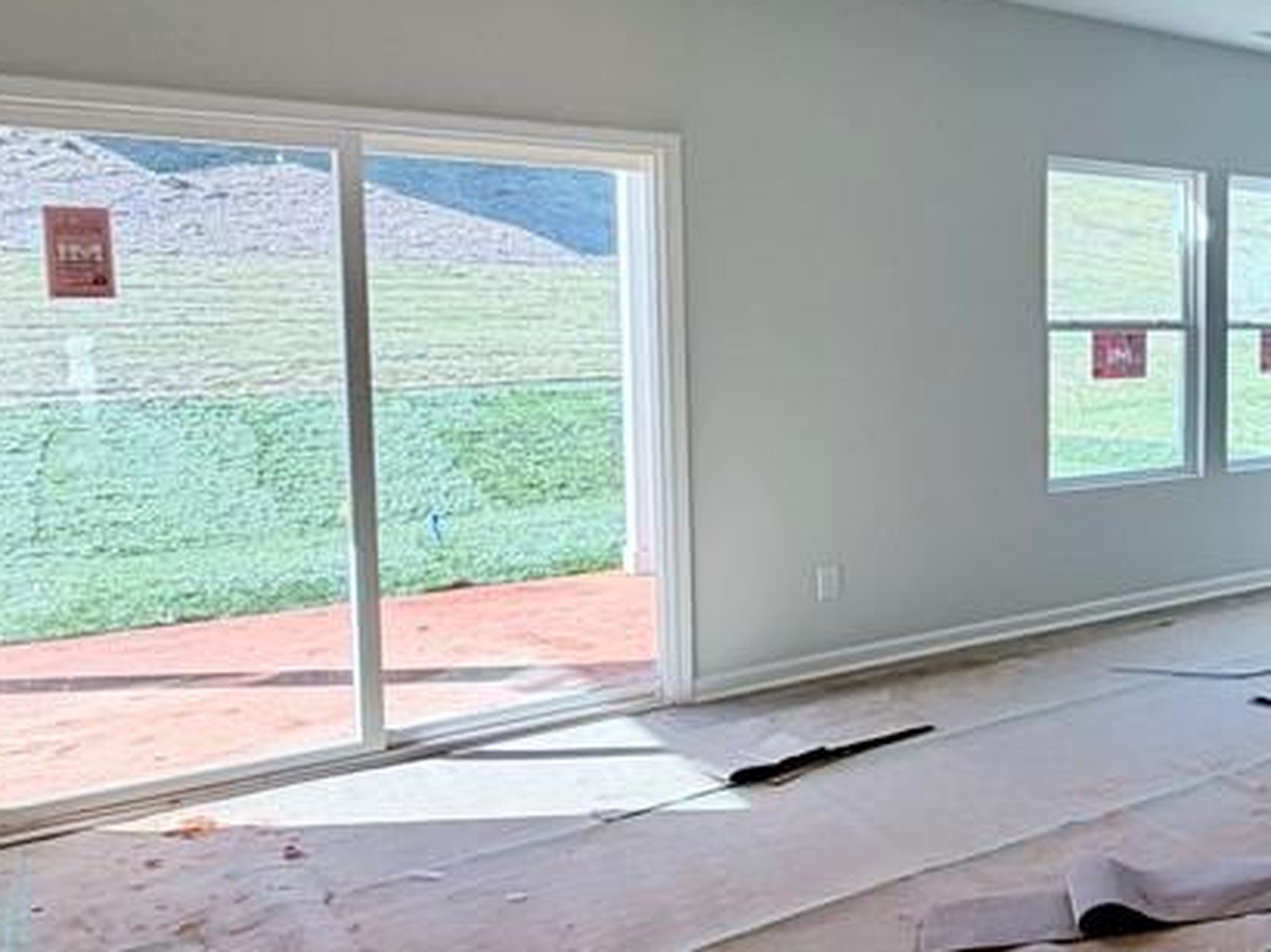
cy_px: 378
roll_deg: -0.4
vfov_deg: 40.5
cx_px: 1370
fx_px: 1284
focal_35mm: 35
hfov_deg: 42.4
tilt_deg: -1.3
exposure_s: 1/121
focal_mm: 2.22
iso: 50
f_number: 2.2
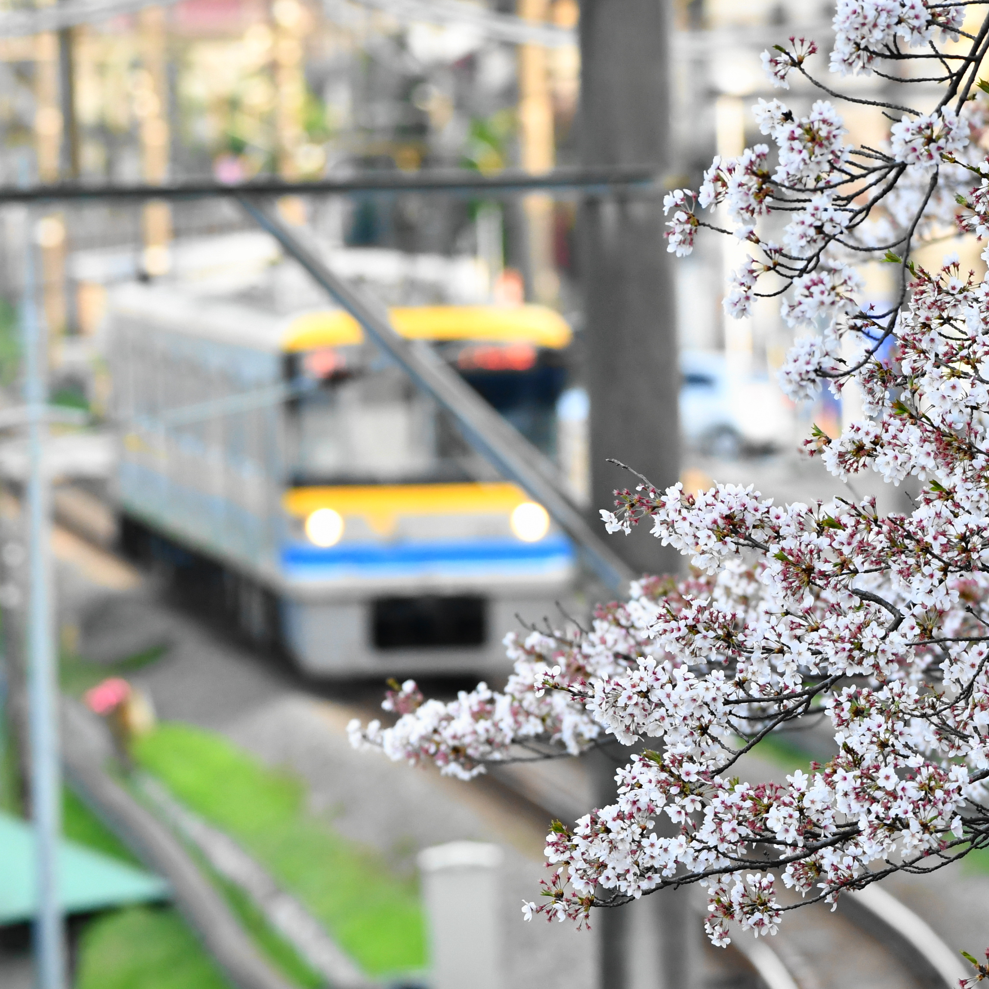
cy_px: 456
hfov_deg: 3.2
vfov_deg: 3.2
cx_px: 655
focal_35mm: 556
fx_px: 17972
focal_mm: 240
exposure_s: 1/400
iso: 1600
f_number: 5.6
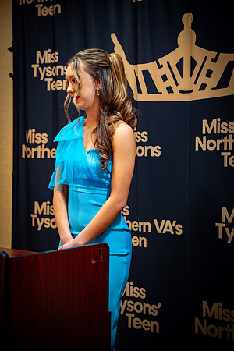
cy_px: 176
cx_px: 117
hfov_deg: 19.5
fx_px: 682
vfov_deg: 28.8
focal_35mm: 70
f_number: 2.8
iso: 1600
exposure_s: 1/125
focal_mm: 70
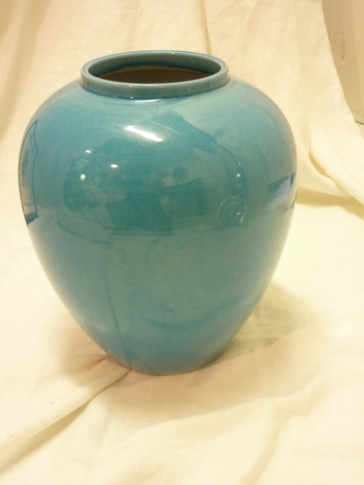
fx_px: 589
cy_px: 242
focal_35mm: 42
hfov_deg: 34.3
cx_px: 182
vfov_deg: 44.8
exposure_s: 1/8
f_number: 3.7
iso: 400
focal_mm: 6.9
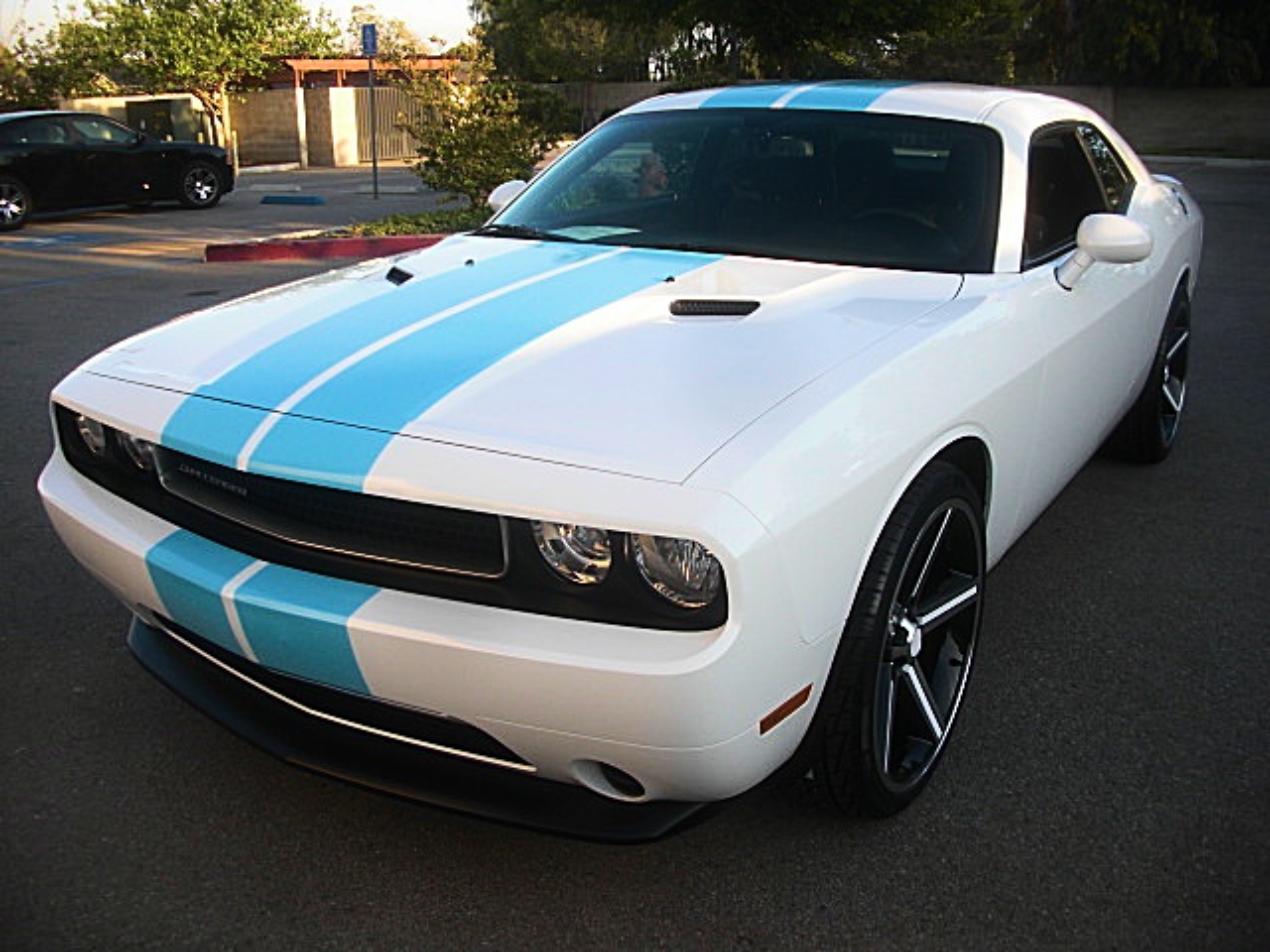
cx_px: 635
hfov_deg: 51.4
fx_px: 1321
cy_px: 476
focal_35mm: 36
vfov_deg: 39.7
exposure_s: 1/200
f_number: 2.8
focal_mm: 6.3
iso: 50
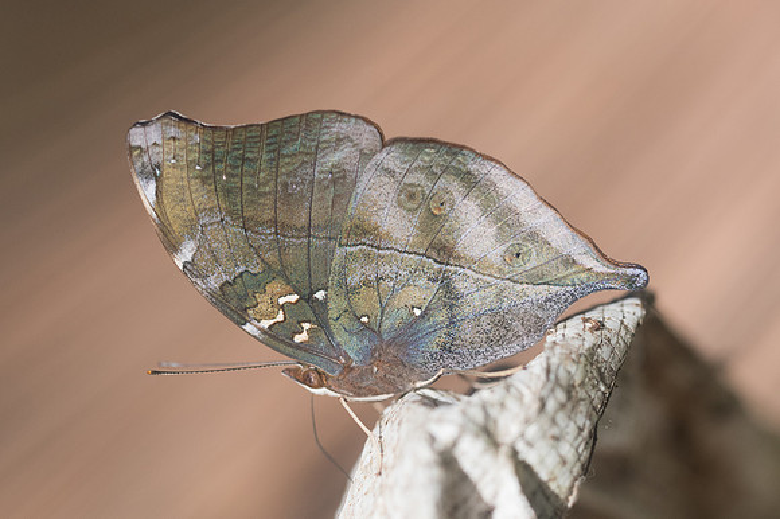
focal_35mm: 252
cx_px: 393
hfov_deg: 8.2
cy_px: 241
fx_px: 5461
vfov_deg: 5.4
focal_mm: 150
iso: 640
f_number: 4
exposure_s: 1/3200
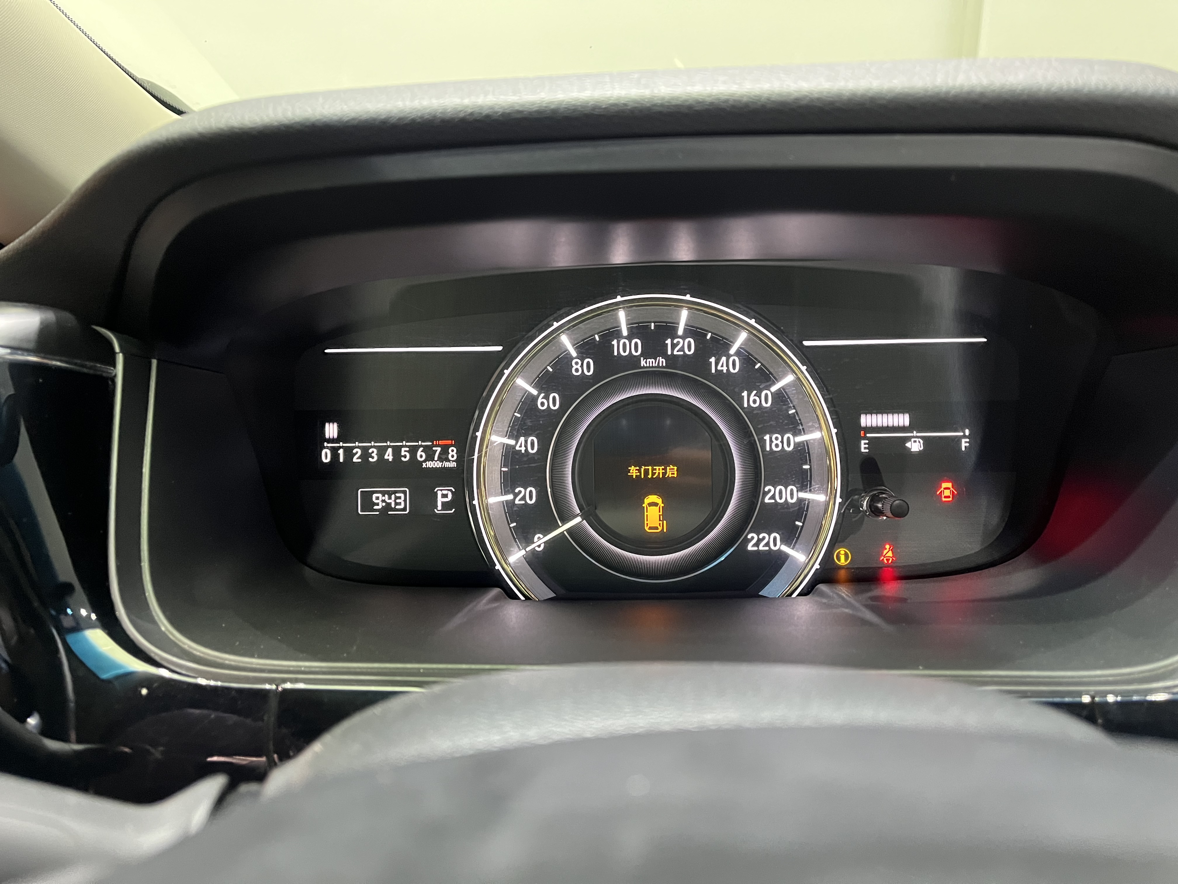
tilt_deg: -22.3
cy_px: 442
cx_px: 589
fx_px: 885
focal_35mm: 26
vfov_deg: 53.1
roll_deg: +1.4
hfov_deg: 67.3
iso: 500
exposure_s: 1/50
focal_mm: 5.1
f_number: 1.6
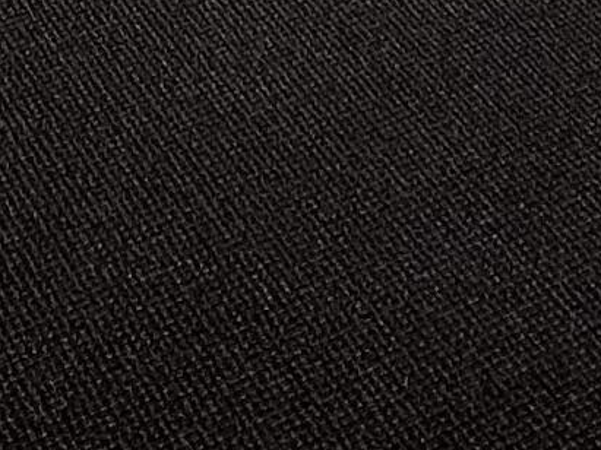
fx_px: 1649
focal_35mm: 95
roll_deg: +0.2
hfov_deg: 19.1
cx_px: -183
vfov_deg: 10.6
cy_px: -922
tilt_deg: -15.5
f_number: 1.8
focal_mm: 1.57
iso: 64
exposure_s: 1/99
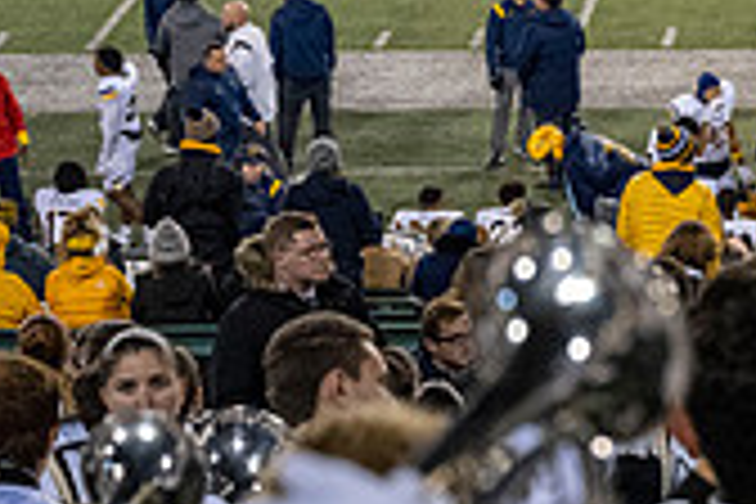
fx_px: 3906
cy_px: 286
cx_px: 1197
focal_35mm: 186
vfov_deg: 7.4
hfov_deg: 10.6
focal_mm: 54
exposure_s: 1/500
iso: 3200
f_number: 4
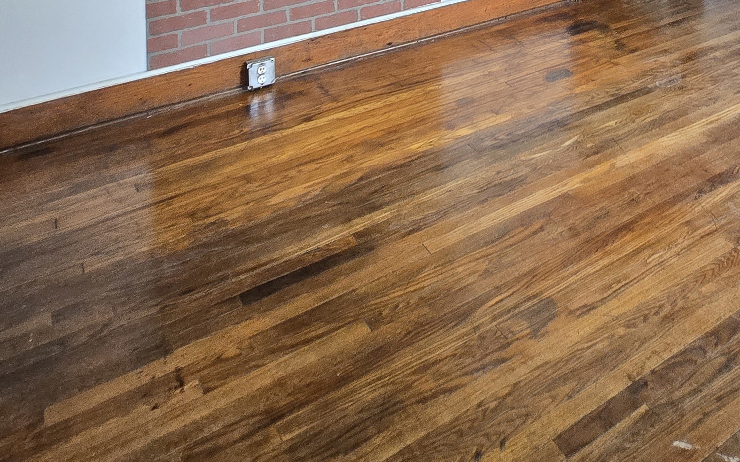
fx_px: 706
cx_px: 627
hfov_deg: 50.7
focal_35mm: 35
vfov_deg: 26.3
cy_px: -232
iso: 400
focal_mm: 2.2
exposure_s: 1/60
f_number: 2.2
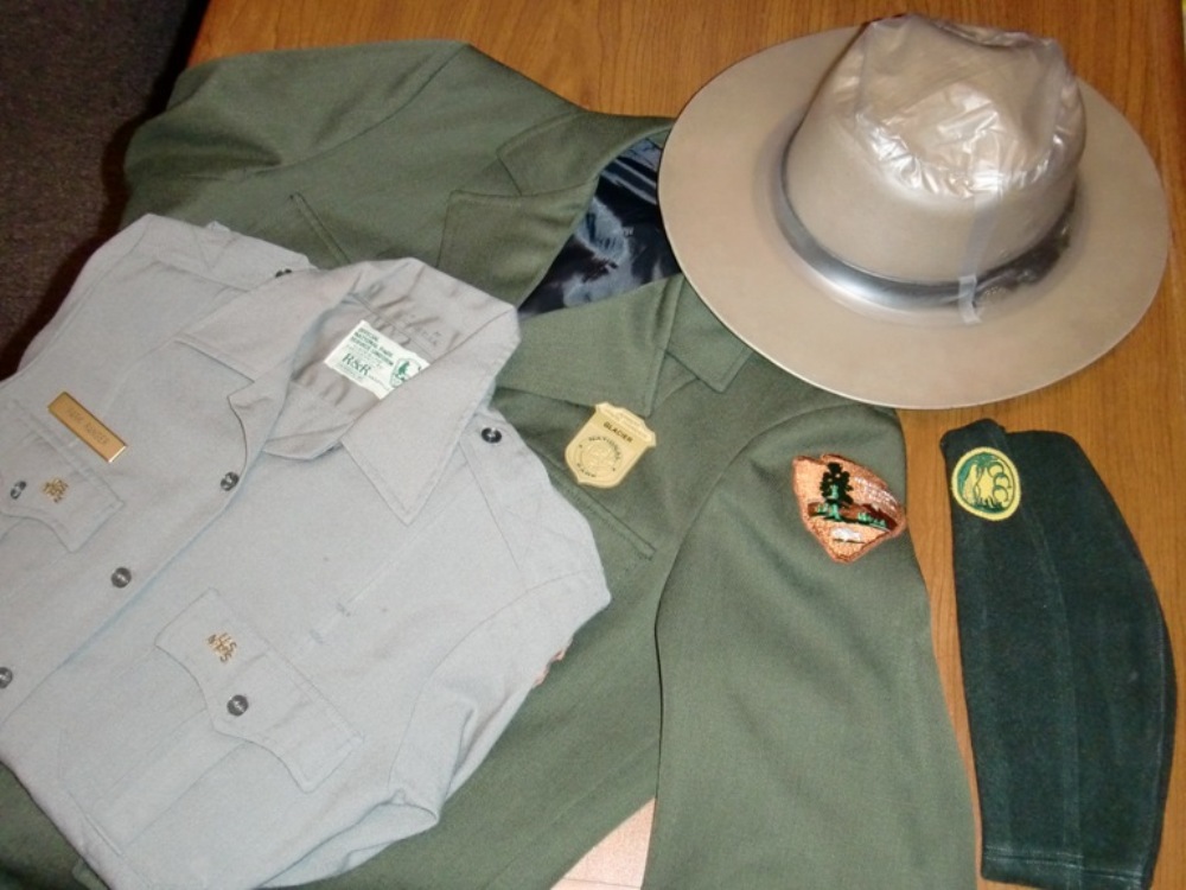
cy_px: 445
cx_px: 593
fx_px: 1302
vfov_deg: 37.7
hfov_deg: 49.0
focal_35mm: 38
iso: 400
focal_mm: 6.66
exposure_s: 1/40
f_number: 3.9
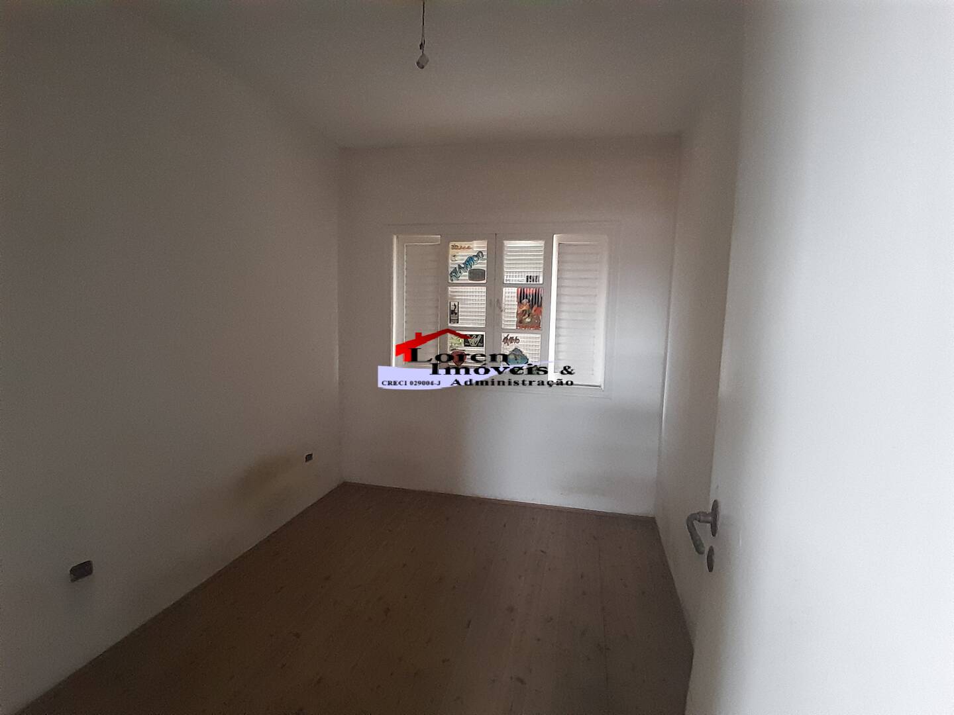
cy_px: 358
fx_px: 469
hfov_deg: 91.0
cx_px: 477
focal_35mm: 17
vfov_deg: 74.7
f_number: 2.2
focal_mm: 1.46
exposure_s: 1/20
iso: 400
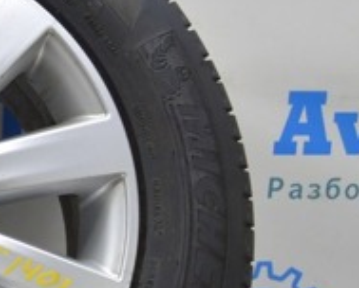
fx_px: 1214
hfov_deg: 15.7
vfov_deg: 13.5
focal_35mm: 114
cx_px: -150
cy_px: 198
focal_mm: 24
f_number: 5.6
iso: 400
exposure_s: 1/20
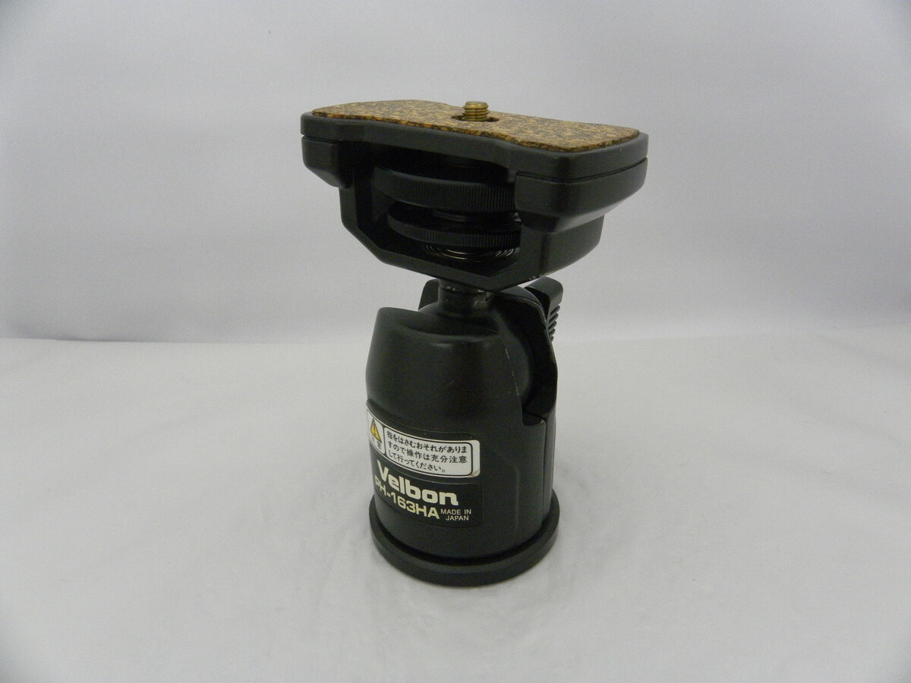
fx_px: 684
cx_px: 456
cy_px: 342
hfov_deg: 67.3
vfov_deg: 53.1
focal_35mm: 26
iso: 379
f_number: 5
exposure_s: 1/58
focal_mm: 4.6
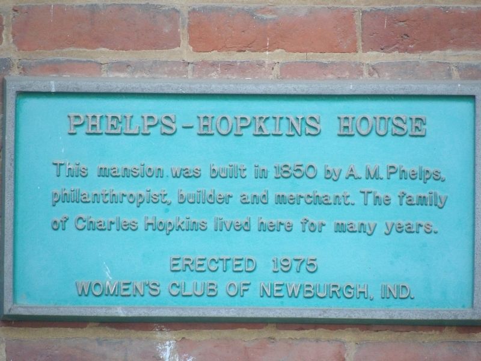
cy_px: 180
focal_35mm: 719
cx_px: 240
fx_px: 9991
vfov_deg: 2.1
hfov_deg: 2.8
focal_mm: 128.9
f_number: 4.4
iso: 565
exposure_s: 1/50
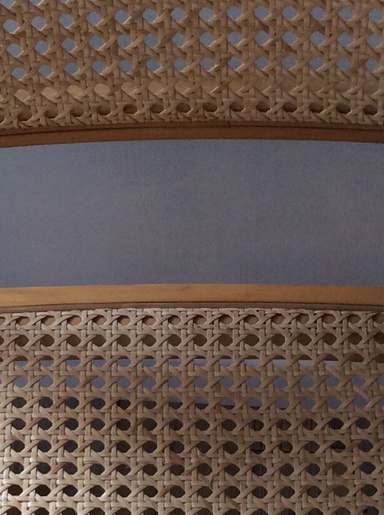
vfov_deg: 19.2
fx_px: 1498
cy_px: 425
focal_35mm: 101
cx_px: 170
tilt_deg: -57.6
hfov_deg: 14.6
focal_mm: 3.3
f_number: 2.4
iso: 40
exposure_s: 1/25
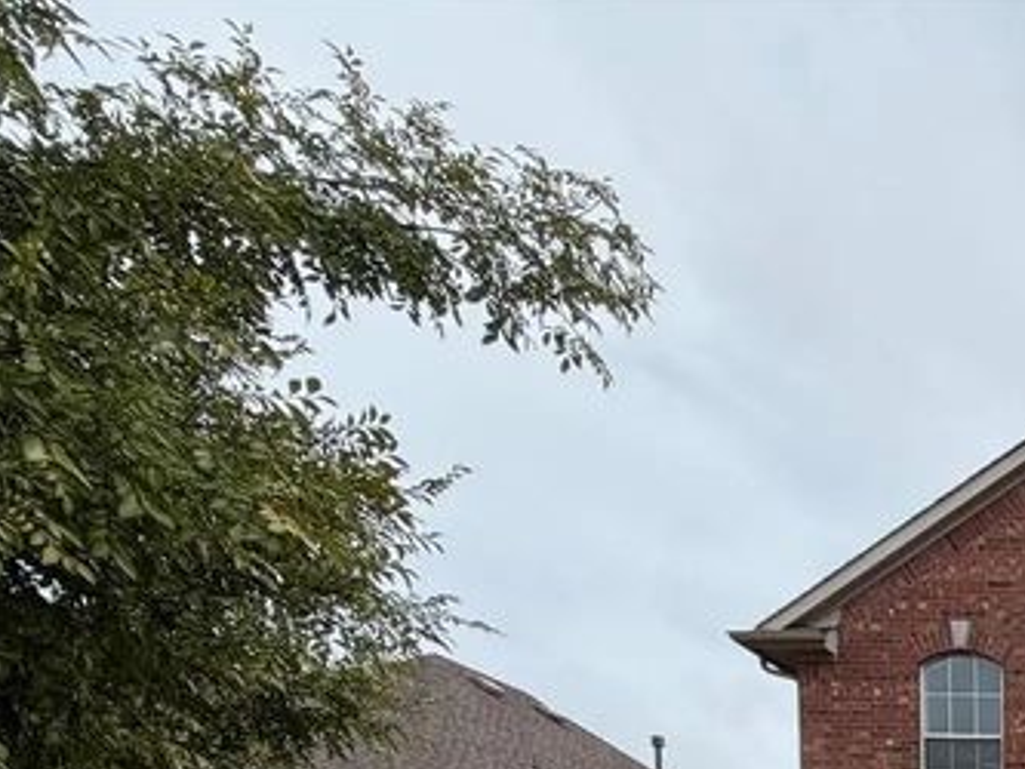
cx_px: 1468
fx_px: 1274
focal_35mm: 43
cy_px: 1175
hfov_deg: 29.9
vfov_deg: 25.0
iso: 20
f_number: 2.2
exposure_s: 1/830
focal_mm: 2.22
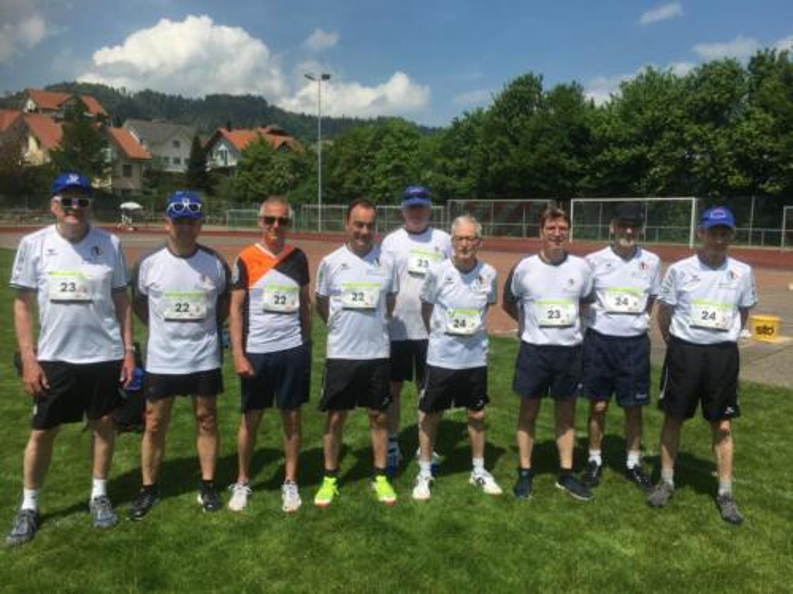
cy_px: 297
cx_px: 396
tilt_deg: -6.0
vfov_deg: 48.2
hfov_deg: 61.7
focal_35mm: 29
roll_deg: -0.2
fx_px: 664
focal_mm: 4.15
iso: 25
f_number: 2.2
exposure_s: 1/2849
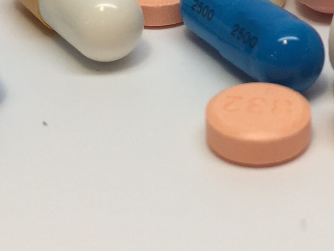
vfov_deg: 13.2
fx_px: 1023
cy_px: -118
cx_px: 246
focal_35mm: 106
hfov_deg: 18.4
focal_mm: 4.15
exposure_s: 1/120
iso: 40
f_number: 2.2
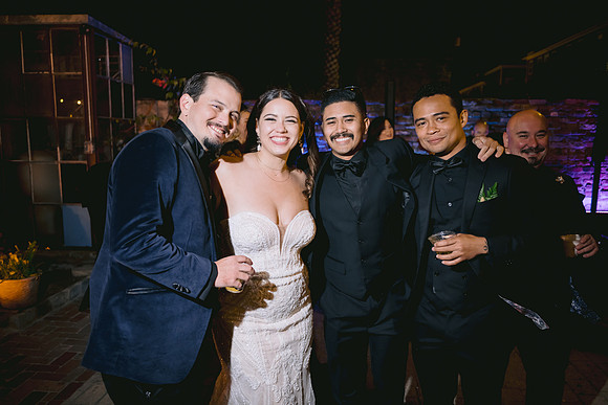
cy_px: 202
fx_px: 473
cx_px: 304
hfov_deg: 65.5
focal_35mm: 28
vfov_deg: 46.4
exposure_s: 1/60
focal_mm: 28
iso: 1000
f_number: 2.8
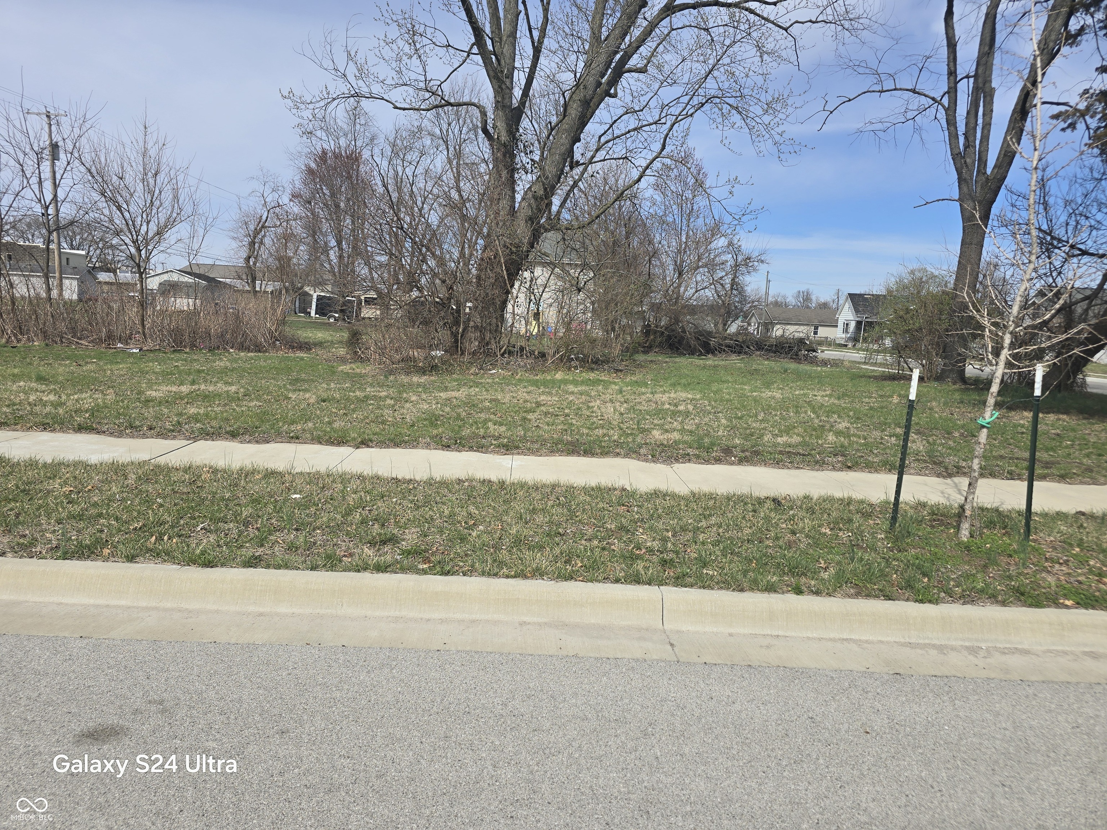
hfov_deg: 73.9
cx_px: 554
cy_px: 415
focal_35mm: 23
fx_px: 736
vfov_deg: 58.9
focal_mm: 6.3
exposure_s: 1/1151
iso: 12
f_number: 1.7
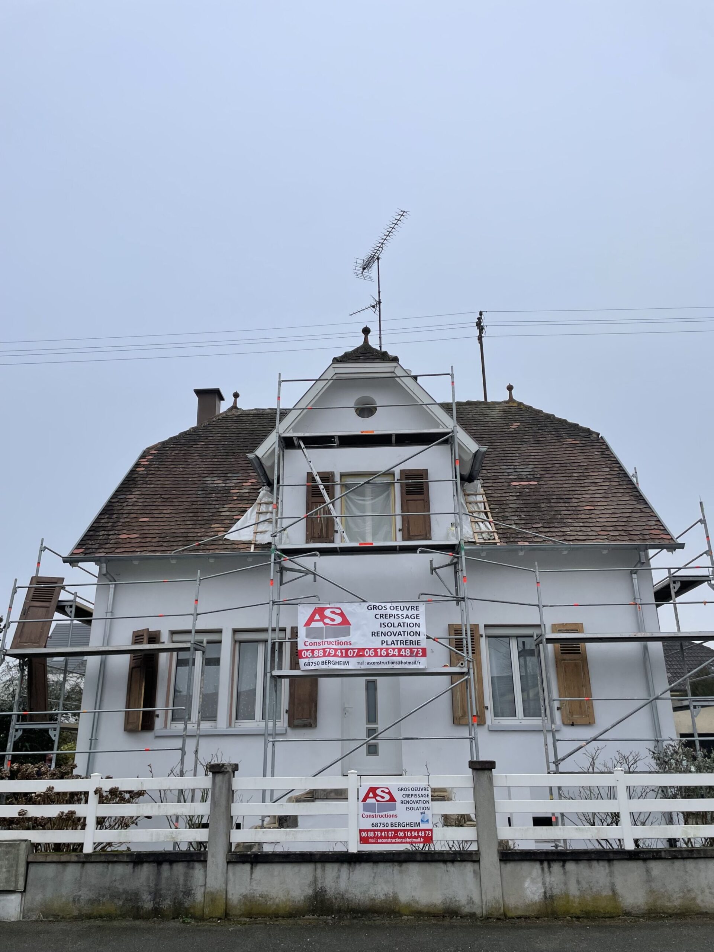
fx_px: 715
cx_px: 357
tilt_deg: +21.7
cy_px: 476
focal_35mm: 26
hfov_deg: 53.1
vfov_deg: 67.3
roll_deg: +0.7
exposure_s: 1/790
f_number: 1.6
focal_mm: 4.2
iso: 32
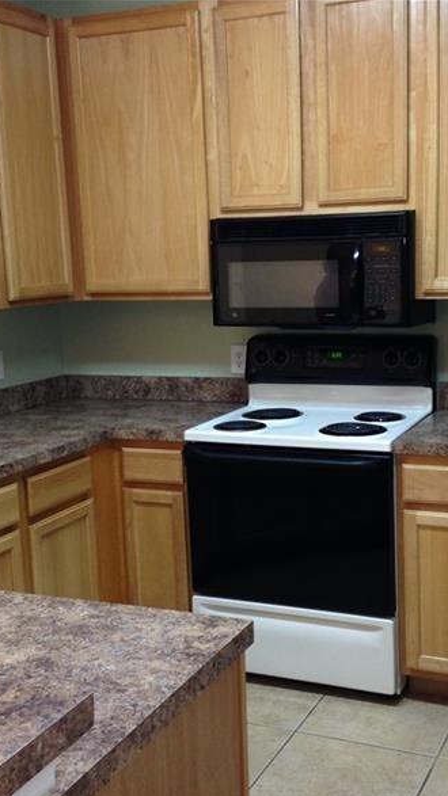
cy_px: 405
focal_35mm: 49
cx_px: 253
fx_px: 1035
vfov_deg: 42.1
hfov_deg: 24.4
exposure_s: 1/20
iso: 100
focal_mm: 4.12
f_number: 2.4
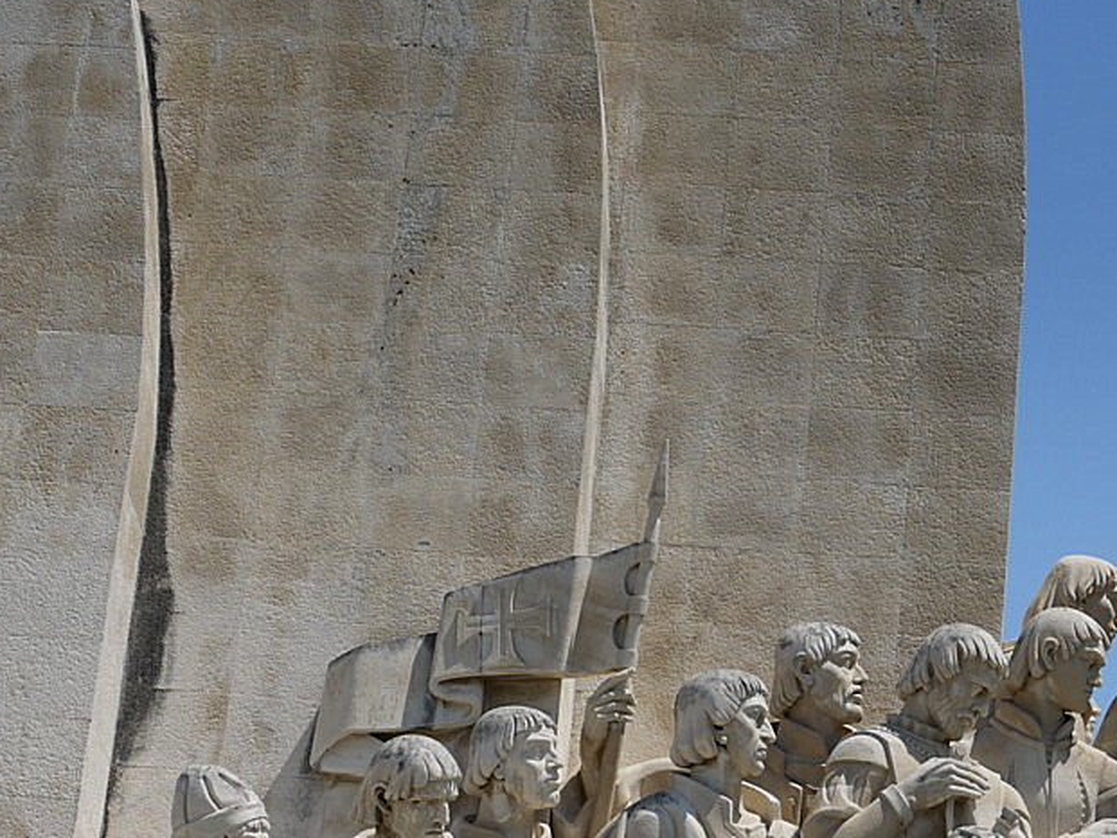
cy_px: 838
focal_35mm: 136
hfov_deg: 14.4
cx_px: 842
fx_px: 4389
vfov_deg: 10.8
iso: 100
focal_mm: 33
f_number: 8
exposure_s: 1/250
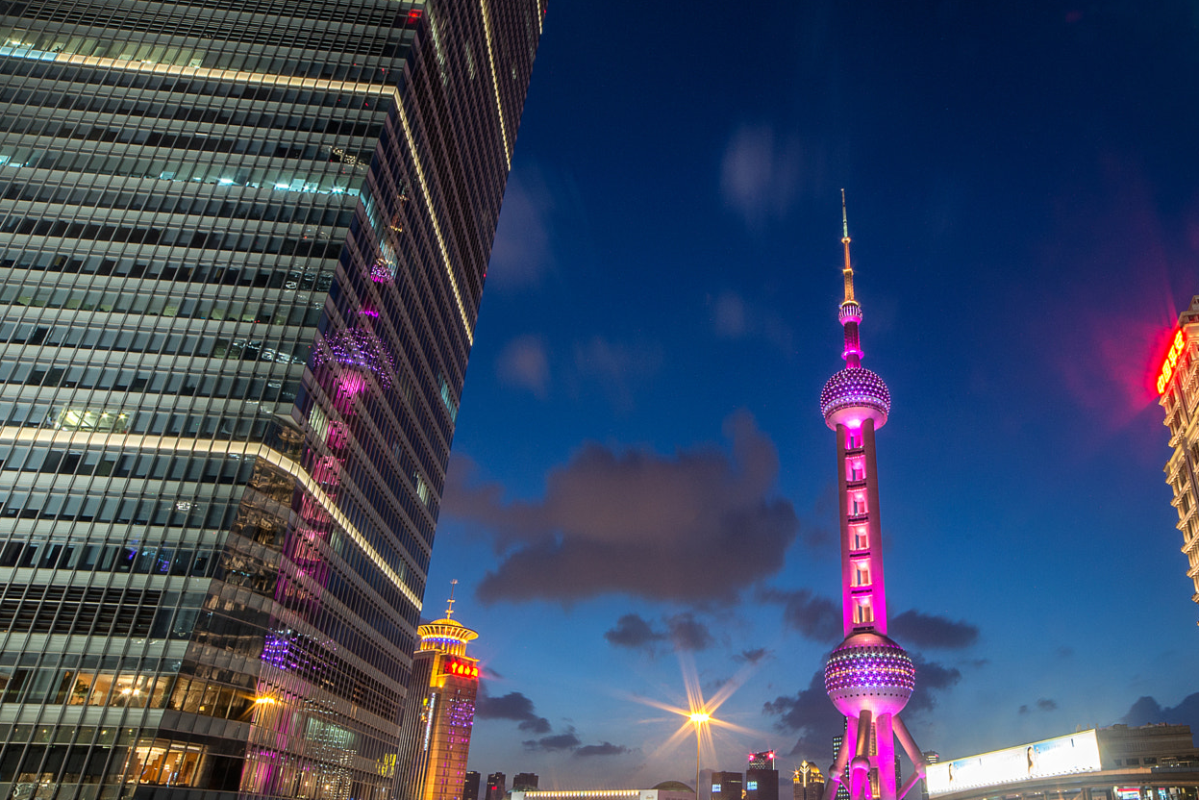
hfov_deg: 74.0
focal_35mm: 23
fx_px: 766
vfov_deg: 55.0
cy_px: 451
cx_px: 787
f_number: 22
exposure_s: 13
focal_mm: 14
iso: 100
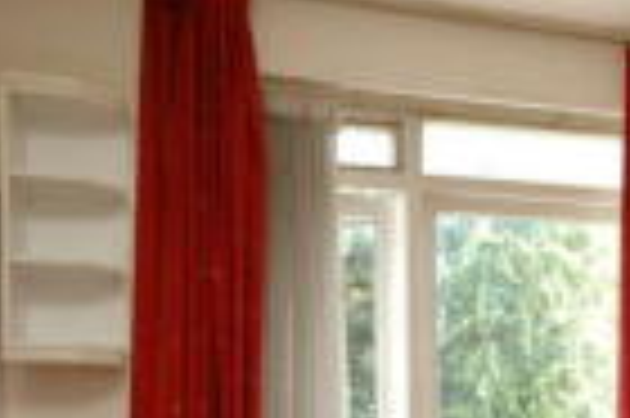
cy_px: 420
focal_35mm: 51
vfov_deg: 25.1
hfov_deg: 37.1
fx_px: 891
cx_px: 531
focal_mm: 10
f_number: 8
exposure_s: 1/20
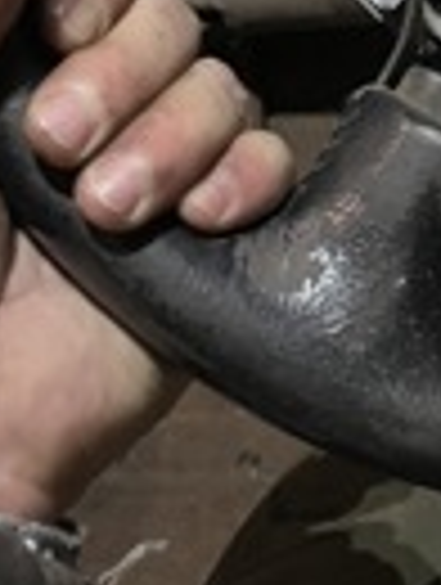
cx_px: 603
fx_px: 1625
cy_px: -248
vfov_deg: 18.5
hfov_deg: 14.7
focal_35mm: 96
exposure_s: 1/33
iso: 640
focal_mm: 5.1
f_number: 1.6
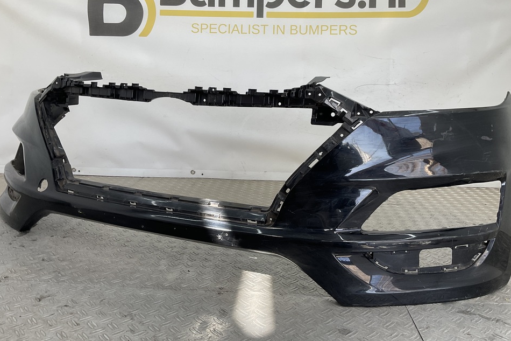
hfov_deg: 58.7
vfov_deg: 41.0
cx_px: 268
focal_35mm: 32
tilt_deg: -10.8
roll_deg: -2.3
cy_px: 148
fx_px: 454
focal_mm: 3
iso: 16
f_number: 1.8
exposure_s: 1/136
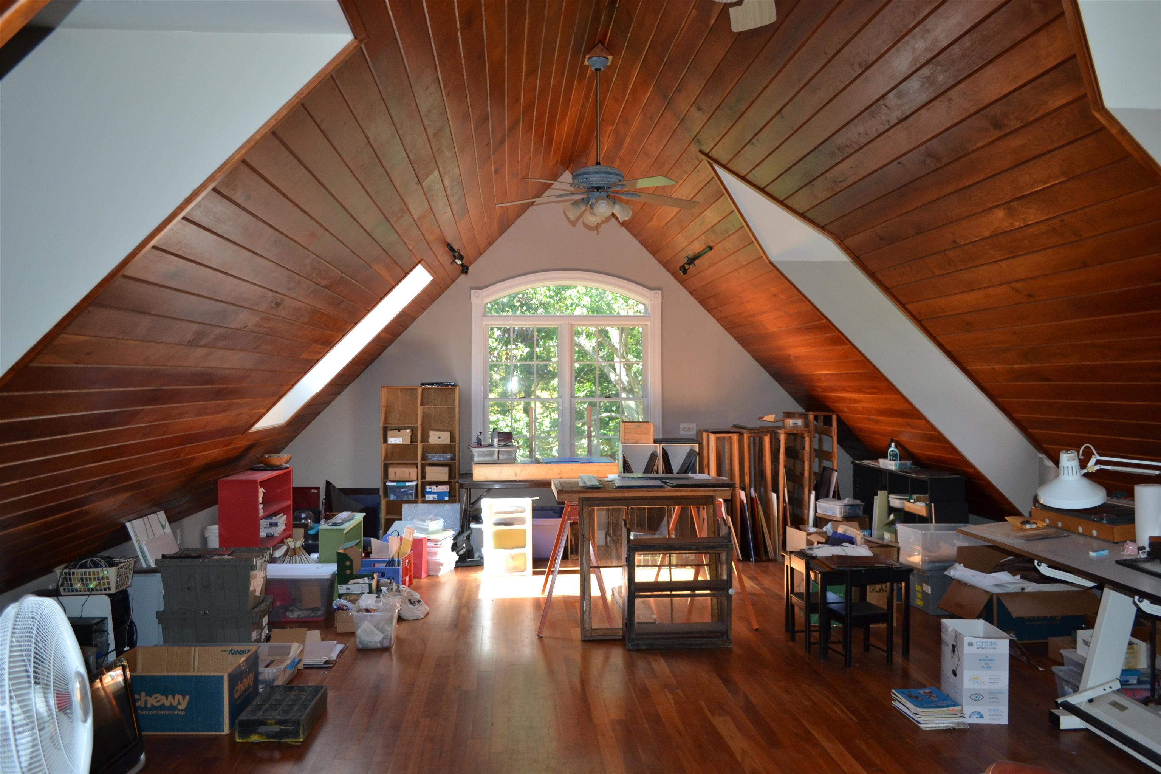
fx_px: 871
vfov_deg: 47.9
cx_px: 580
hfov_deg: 67.4
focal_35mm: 27
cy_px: 387
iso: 400
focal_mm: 18
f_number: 4
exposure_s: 1/80
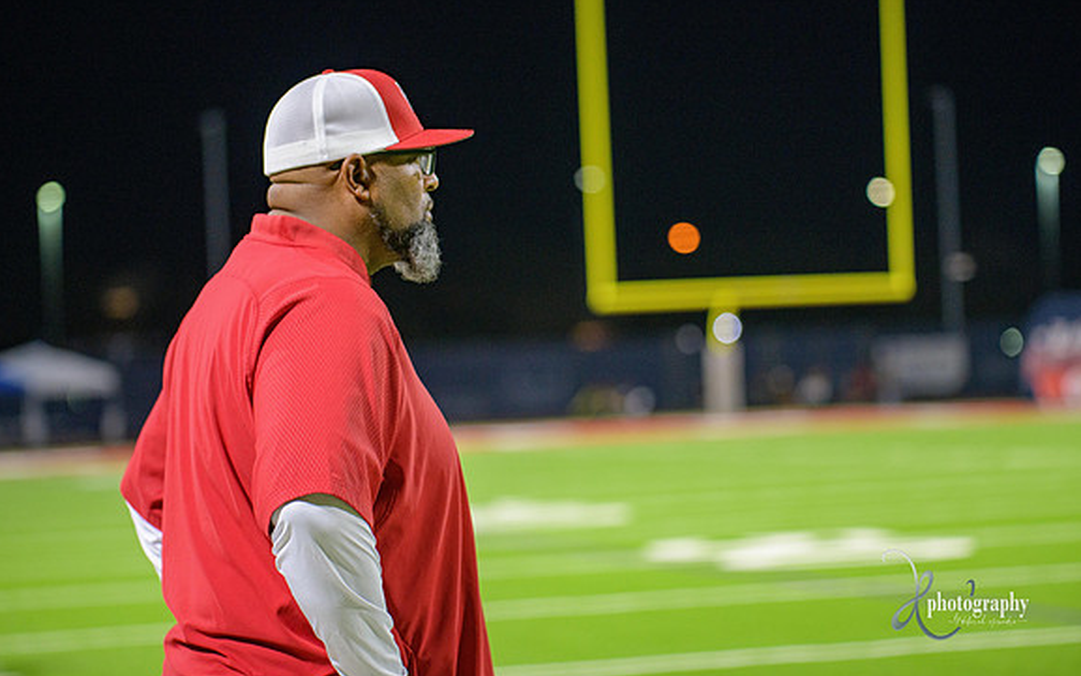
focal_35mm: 123
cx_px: 540
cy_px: 325
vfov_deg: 10.7
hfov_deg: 17.0
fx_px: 3625
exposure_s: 1/250
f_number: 2.8
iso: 1250
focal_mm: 120
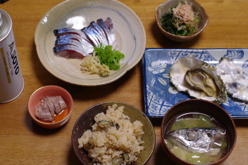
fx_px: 517
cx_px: 124
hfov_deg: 27.0
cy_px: 82
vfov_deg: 18.2
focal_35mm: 75
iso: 500
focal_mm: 50
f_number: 4.5
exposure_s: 1/30
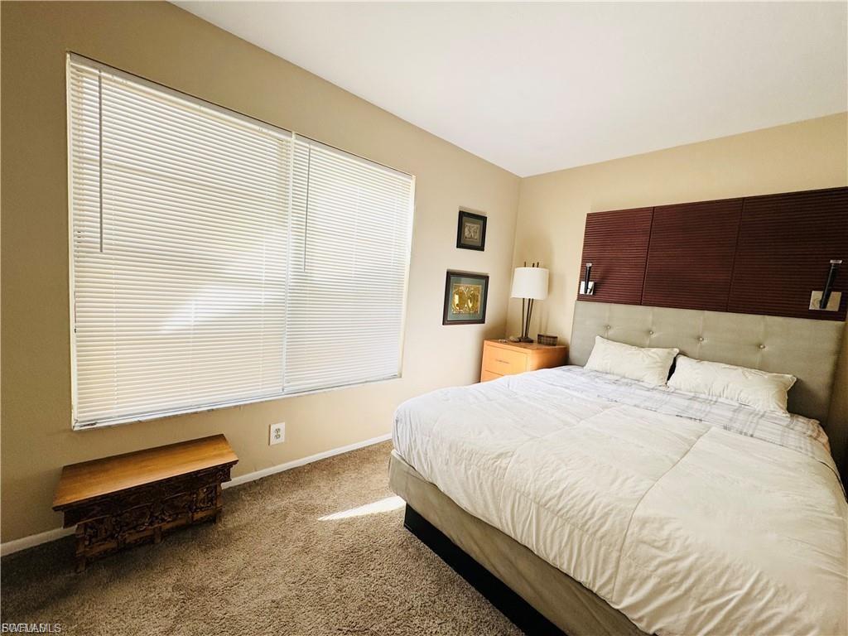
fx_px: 343
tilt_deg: -8.3
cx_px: 424
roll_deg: -4.5
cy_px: 318
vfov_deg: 85.7
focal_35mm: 14
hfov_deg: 102.1
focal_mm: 2.22
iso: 40
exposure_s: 1/163
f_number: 2.2
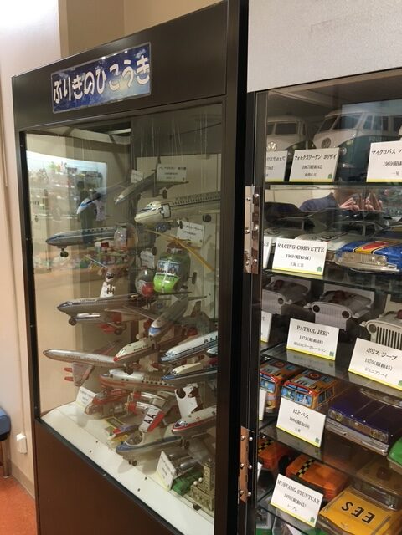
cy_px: 268
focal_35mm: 29
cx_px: 201
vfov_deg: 61.7
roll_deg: -2.4
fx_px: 449
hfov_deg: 48.2
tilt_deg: -11.4
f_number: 2.2
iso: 160
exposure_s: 1/33
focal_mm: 4.15
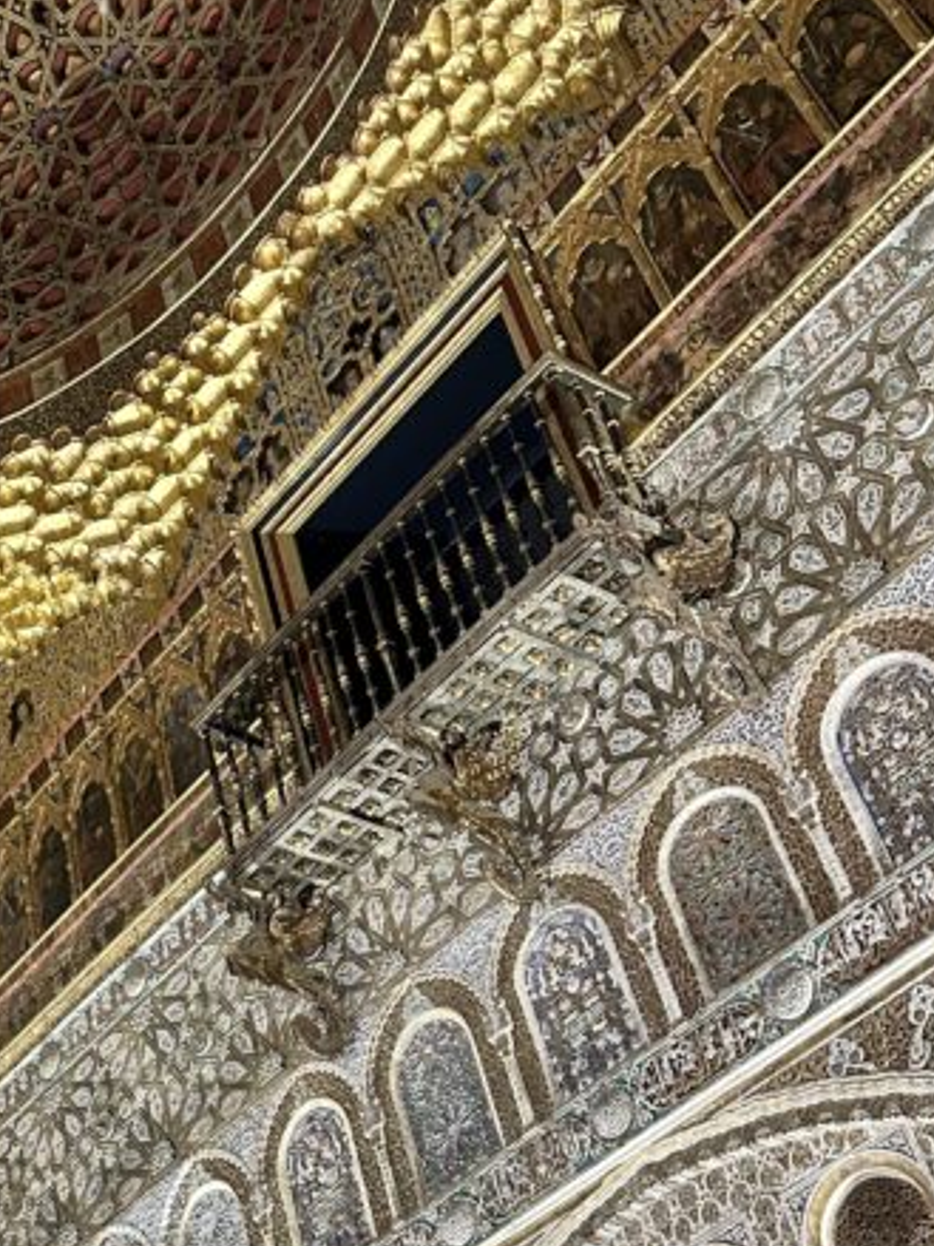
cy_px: 744
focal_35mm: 56
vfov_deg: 34.3
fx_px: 2016
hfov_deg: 24.2
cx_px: -125
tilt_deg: +43.1
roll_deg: +2.6
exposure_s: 1/50
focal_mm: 6.86
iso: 500
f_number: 1.78
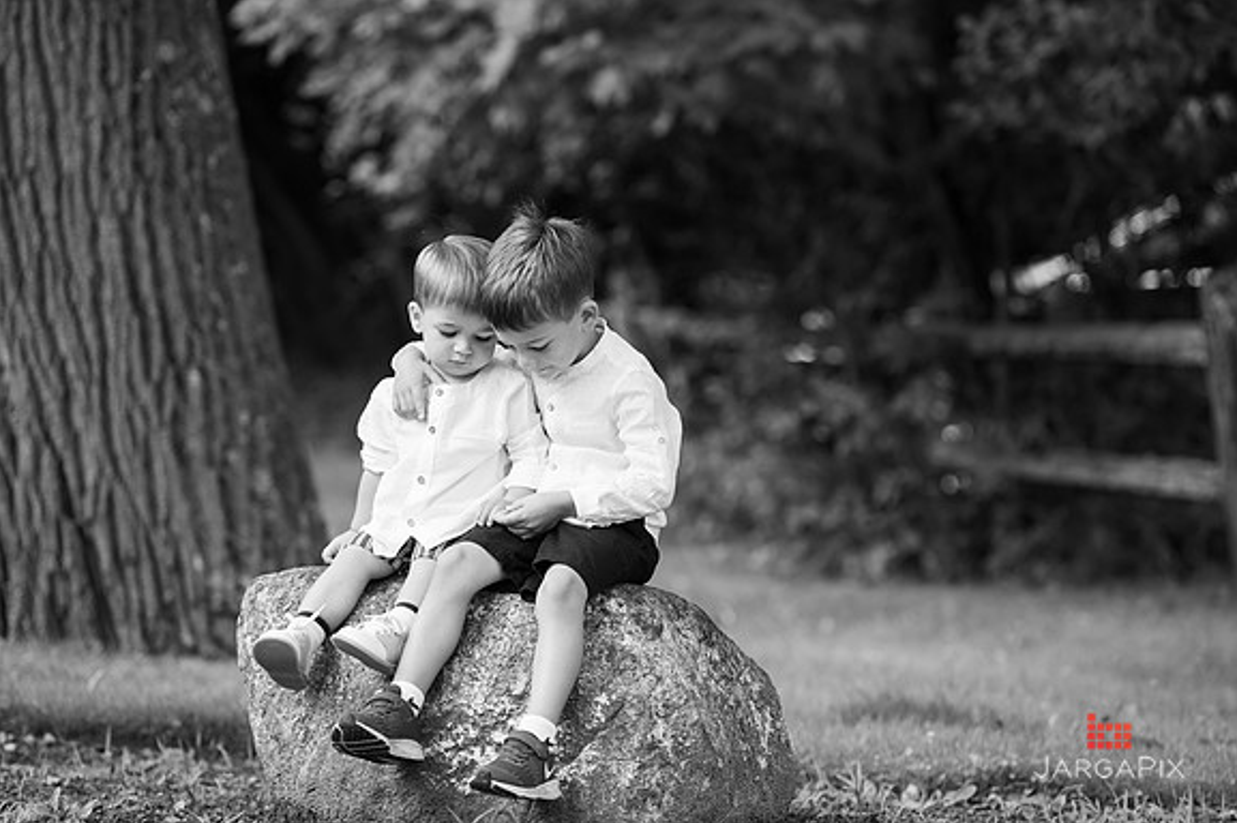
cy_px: 410
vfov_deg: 8.5
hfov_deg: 12.8
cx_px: 617
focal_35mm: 161
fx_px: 5529
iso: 200
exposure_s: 1/800
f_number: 4
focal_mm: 160
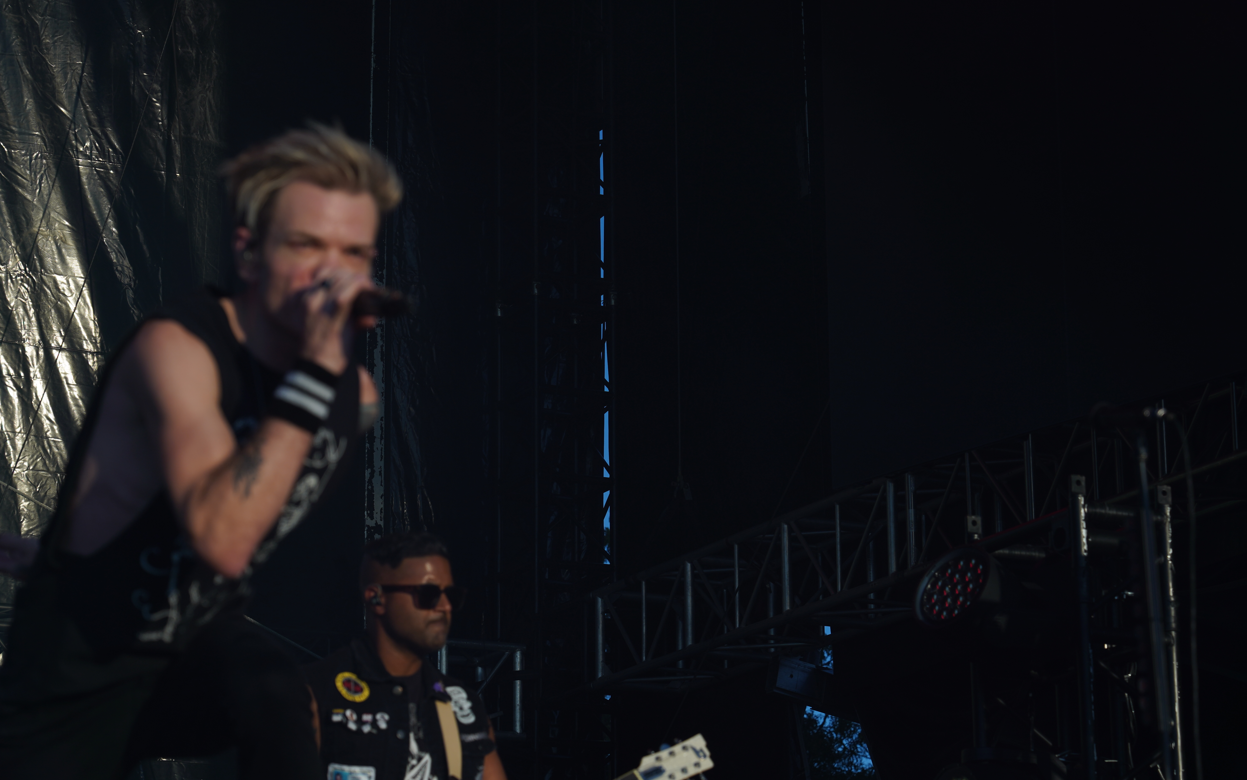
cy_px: 391
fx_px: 3670
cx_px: 619
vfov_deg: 12.1
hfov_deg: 19.3
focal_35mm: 108
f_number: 7.1
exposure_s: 1/400
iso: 100
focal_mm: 105
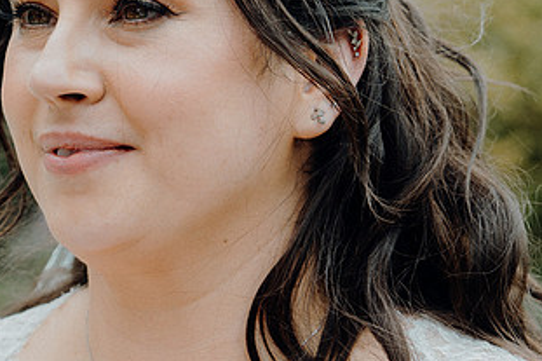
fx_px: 2528
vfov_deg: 8.2
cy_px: 132
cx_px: 51
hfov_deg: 12.1
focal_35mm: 168
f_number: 3.5
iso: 125
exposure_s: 1/200
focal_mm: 60
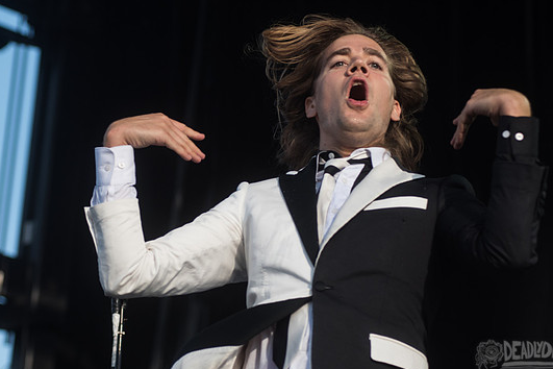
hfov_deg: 13.1
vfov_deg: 8.8
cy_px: 152
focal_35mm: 156
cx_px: 145
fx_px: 2396
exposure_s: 1/2500
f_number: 4
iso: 250
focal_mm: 95
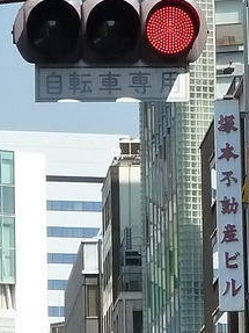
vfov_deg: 5.6
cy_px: 150
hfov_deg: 4.2
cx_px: 87
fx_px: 3369
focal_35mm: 351
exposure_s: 1/400
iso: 200
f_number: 4.5
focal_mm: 10.3
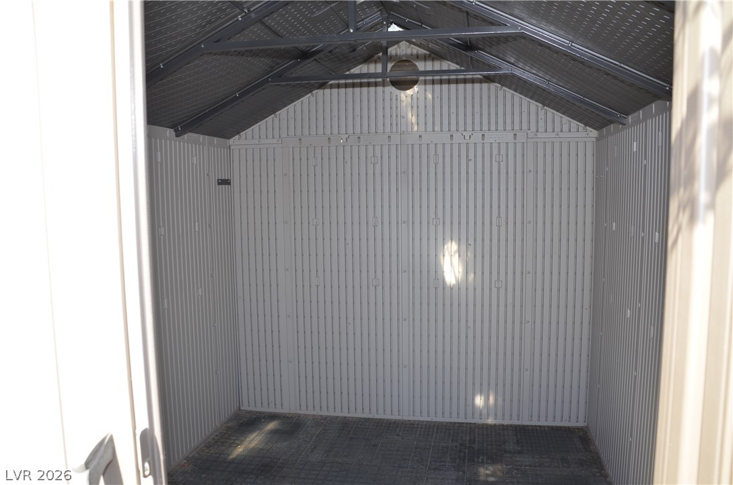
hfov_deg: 62.0
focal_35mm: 30
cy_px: 242
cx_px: 366
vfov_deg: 43.4
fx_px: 609
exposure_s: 1/160
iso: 200
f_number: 6.3
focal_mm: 20
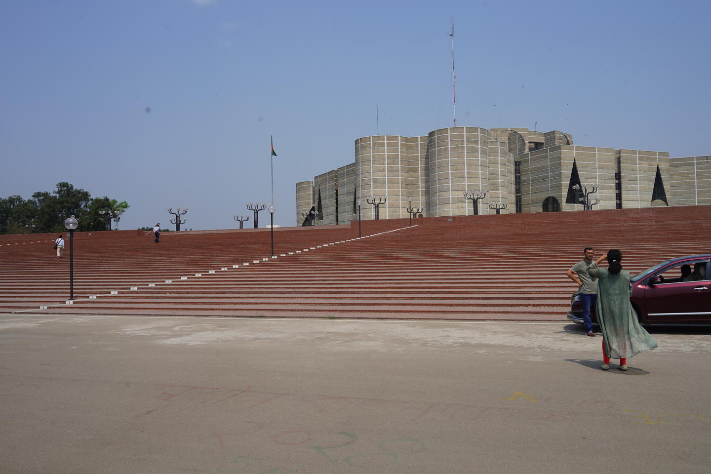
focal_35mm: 32
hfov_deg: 58.7
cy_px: 237
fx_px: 632
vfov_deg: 41.1
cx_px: 356
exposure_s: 1/200
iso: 100
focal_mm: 32
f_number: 10
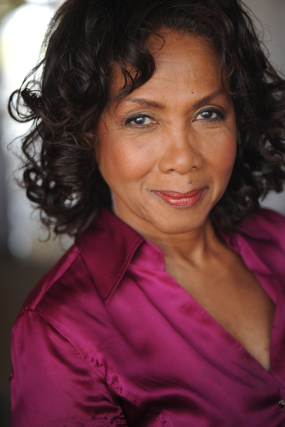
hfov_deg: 12.9
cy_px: 213
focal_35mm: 106
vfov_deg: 19.3
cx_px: 142
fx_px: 1259
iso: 250
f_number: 3
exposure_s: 1/125
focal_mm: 105
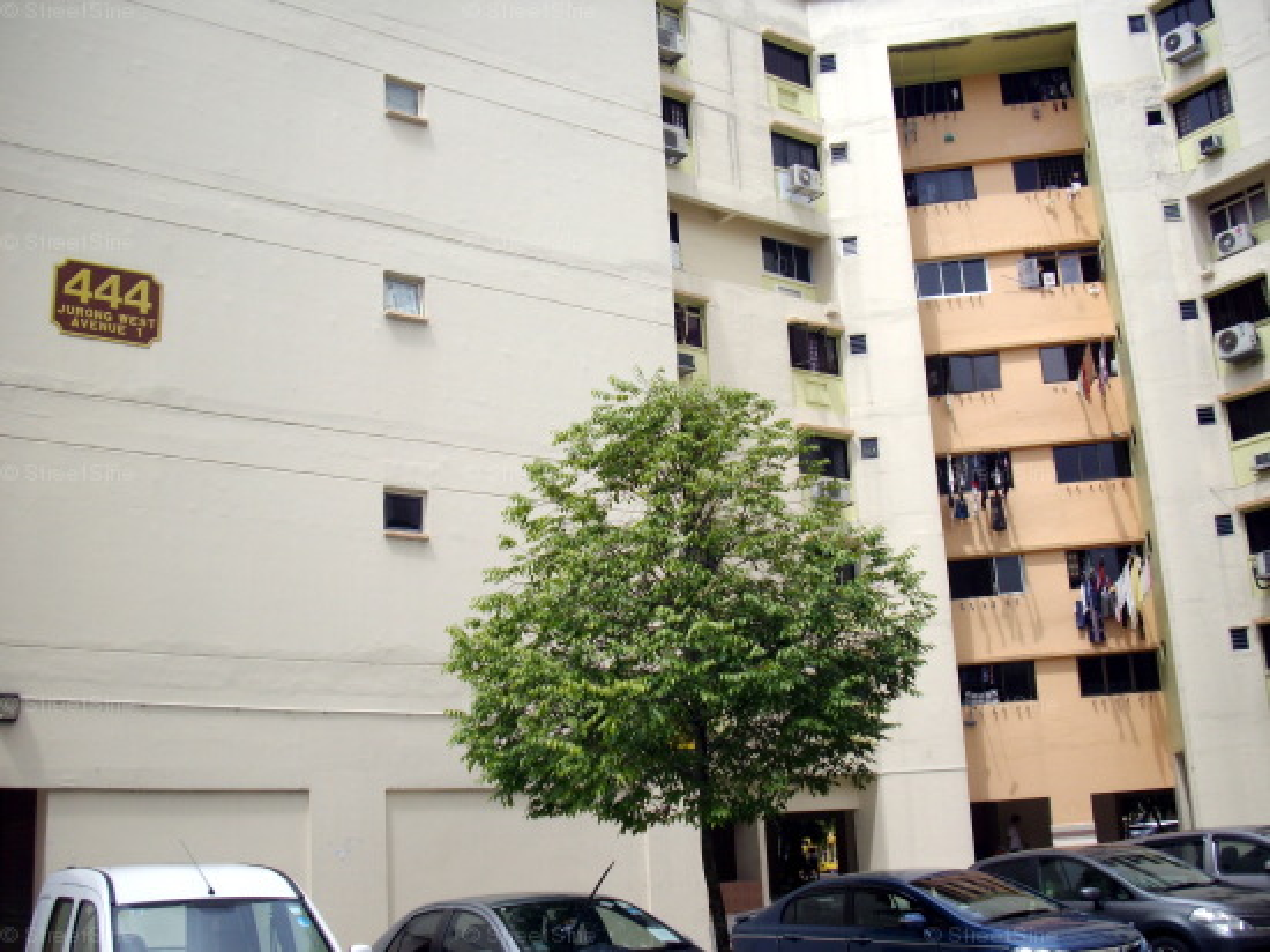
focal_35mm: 37
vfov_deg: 38.6
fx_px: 1357
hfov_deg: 50.2
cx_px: 635
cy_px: 476
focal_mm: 6.2
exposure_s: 1/250
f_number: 5.6
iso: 80
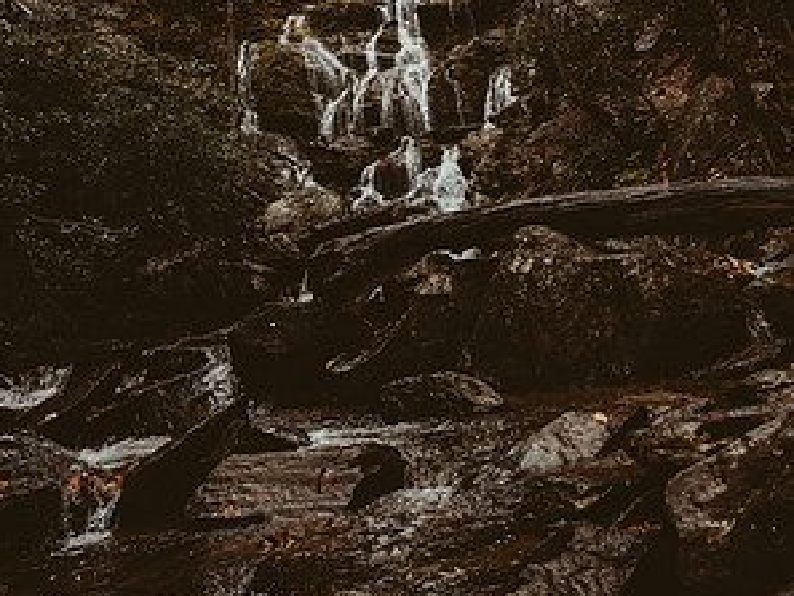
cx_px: 396
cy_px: 21
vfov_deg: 37.1
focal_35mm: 35
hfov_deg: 52.6
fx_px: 803
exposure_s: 1/400
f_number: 5
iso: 640
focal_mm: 24
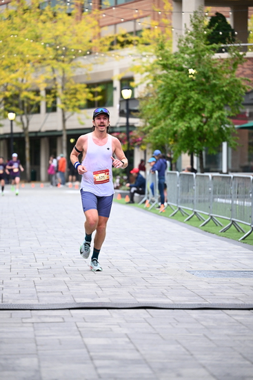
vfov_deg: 17.8
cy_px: 190
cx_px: 126
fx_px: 1211
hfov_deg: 11.9
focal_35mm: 115
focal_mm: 115
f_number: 2.8
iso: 1250
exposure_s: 1/1250
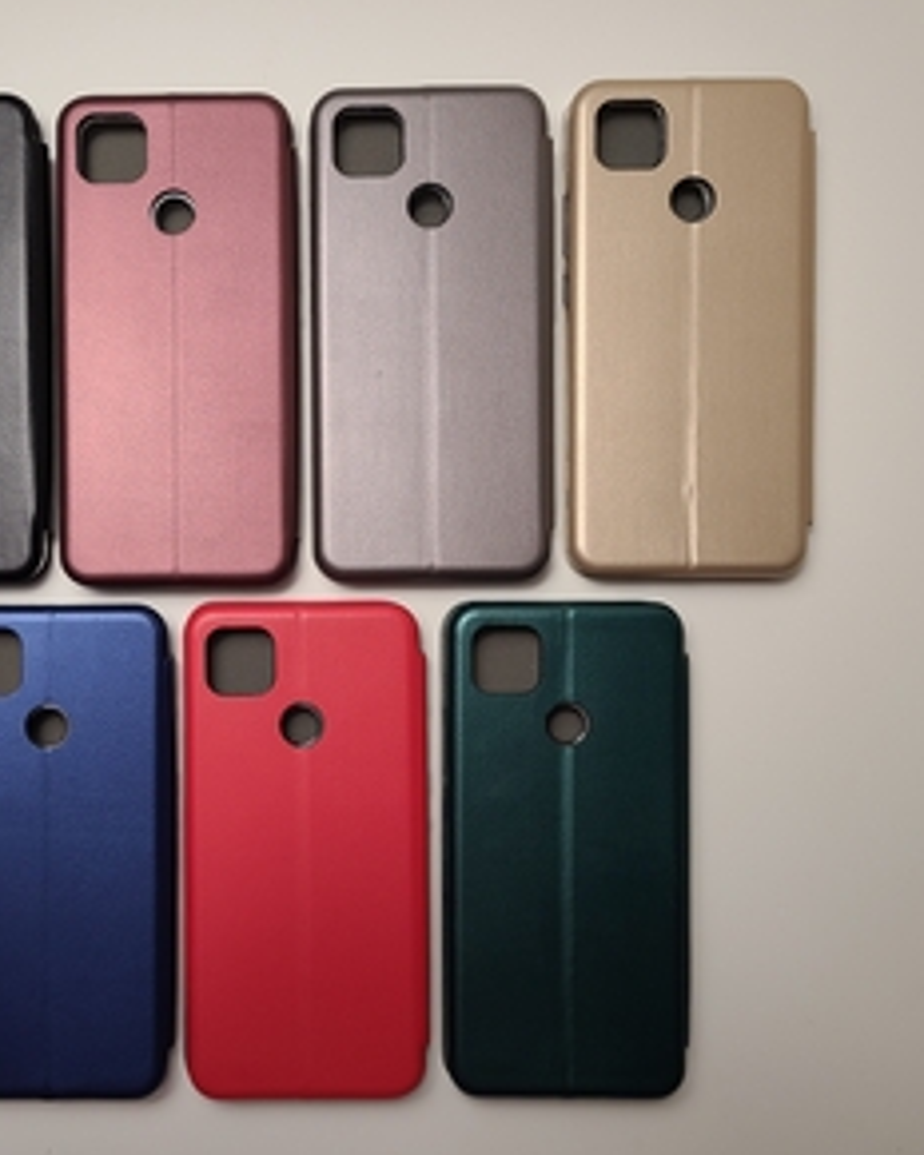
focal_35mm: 35
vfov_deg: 51.5
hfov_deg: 41.6
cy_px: 589
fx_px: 1196
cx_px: 299
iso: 80
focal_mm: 5.4
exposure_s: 1/100
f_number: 1.8
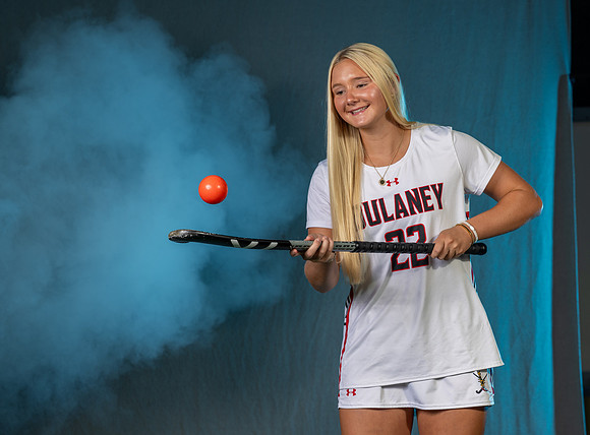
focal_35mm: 146
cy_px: 215
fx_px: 2473
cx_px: 354
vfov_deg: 10.1
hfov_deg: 13.6
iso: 80
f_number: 5.6
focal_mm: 115
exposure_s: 1/200
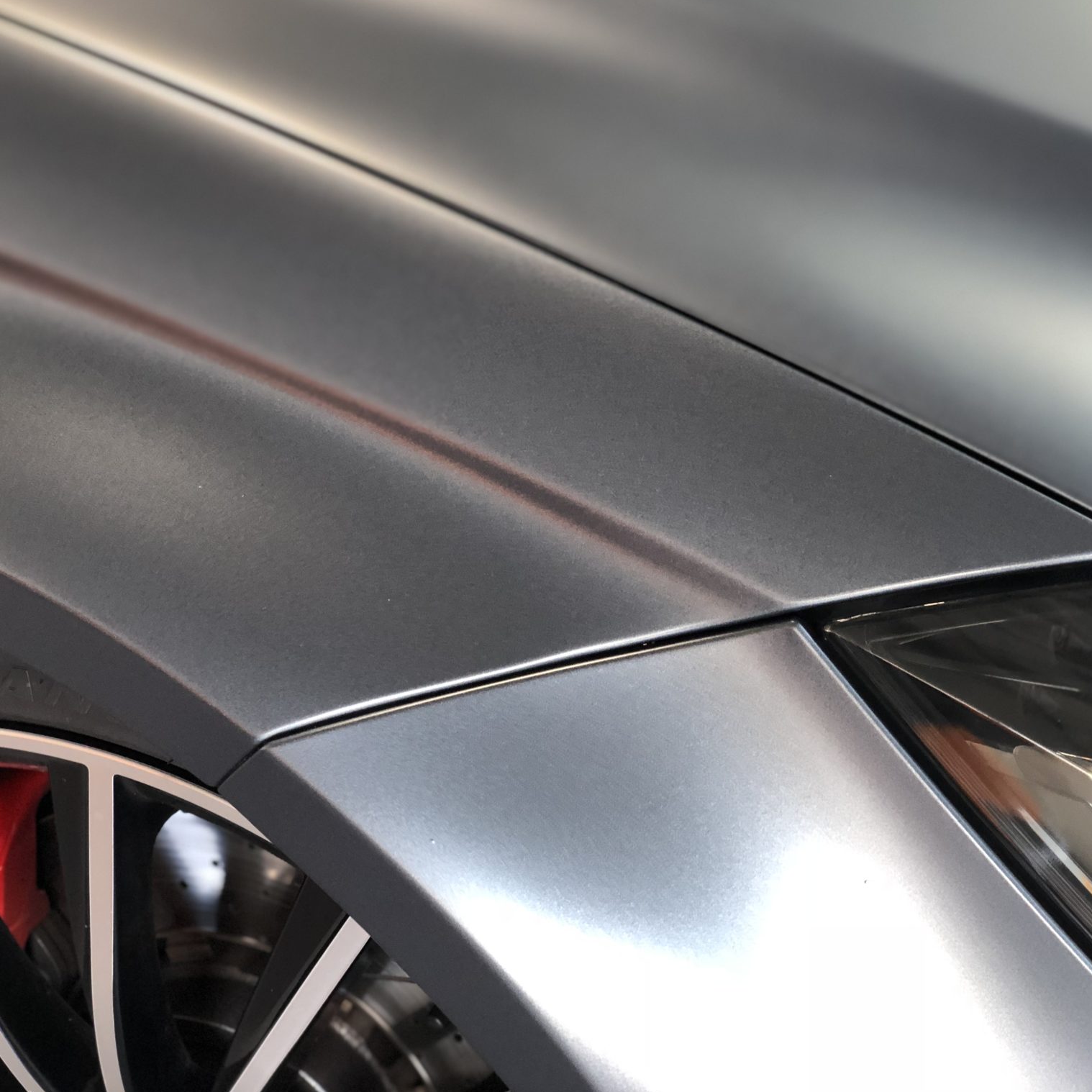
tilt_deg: -28.7
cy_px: 543
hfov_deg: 27.7
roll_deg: -0.8
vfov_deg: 27.7
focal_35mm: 62
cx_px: 610
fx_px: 2213
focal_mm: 6
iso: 125
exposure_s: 1/33
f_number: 2.4
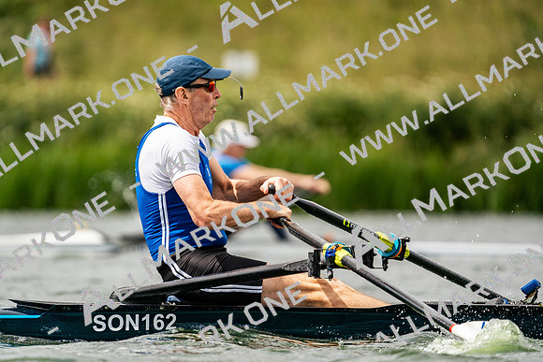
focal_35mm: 600
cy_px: 181
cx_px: 272
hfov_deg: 3.4
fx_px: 9052
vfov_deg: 2.3
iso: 320
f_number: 6.3
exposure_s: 1/2000
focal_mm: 600
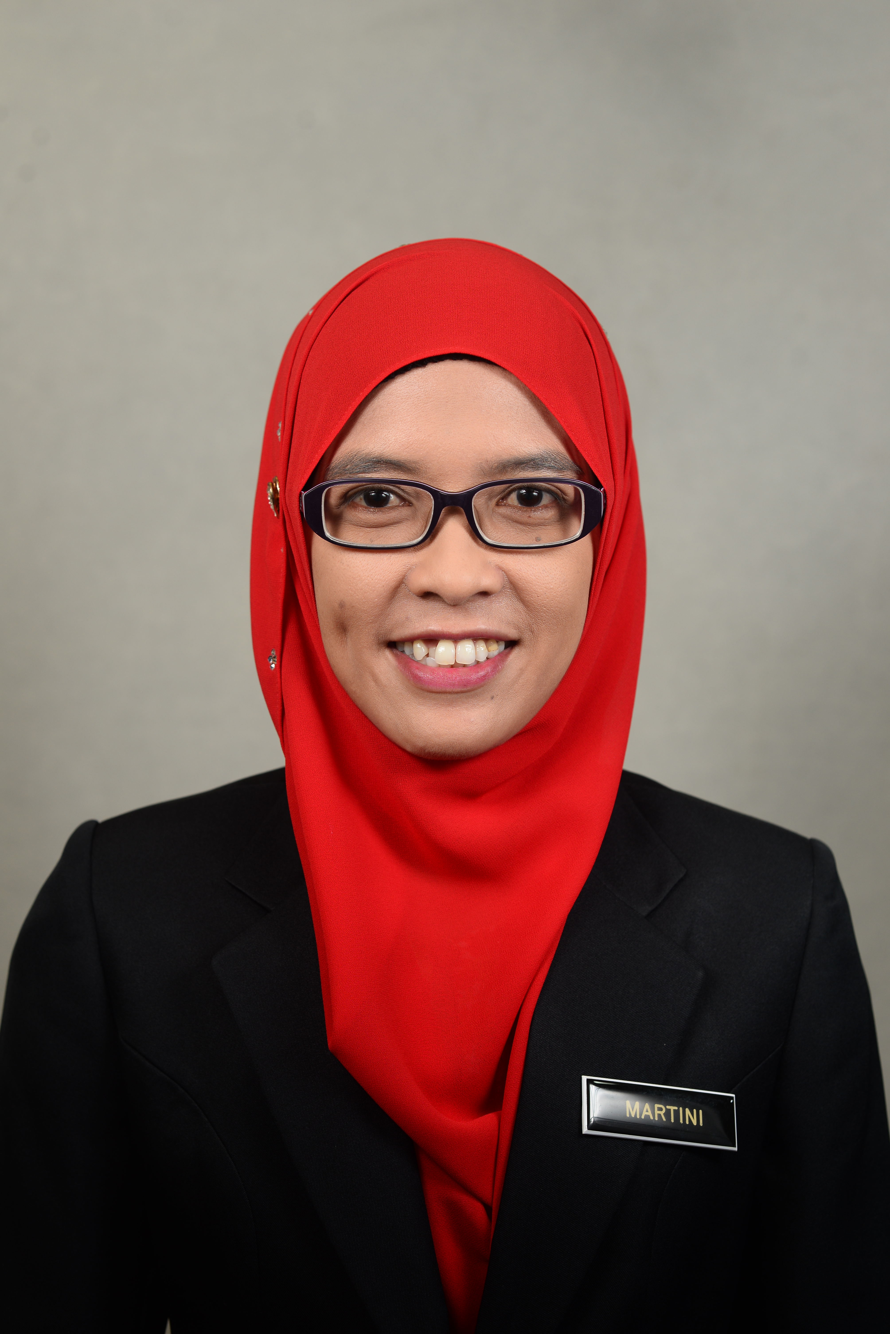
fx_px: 1852
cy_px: 667
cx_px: 445
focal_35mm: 50
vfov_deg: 39.6
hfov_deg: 27.0
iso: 250
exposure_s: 1/80
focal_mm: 50
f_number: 5.6
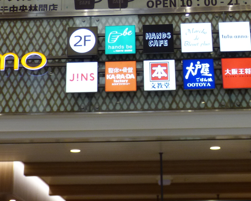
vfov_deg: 18.3
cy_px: 39
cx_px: 141
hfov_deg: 23.0
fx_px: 617
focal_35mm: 83
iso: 200
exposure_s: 1/60
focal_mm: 6.8
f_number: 3.5
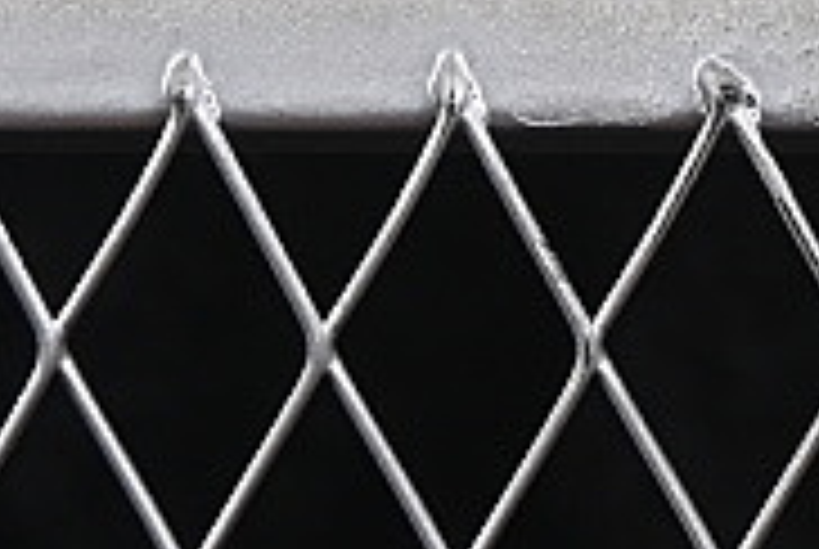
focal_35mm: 444
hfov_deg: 4.6
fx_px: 10117
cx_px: 1485
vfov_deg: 3.1
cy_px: -1058
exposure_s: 1/60
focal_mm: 50
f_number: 7.1
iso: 160
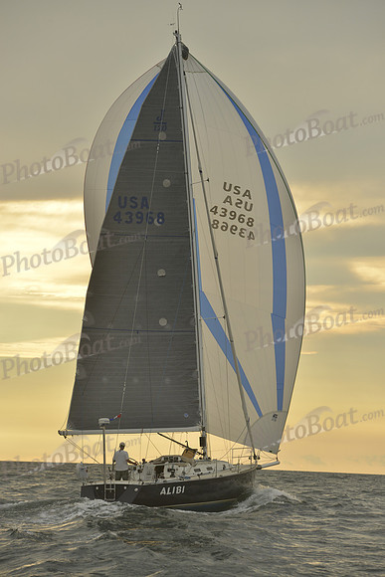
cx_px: 192
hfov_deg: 11.8
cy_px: 288
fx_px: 1860
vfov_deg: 17.6
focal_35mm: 116
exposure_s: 1/1250
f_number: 5.6
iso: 400
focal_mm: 116
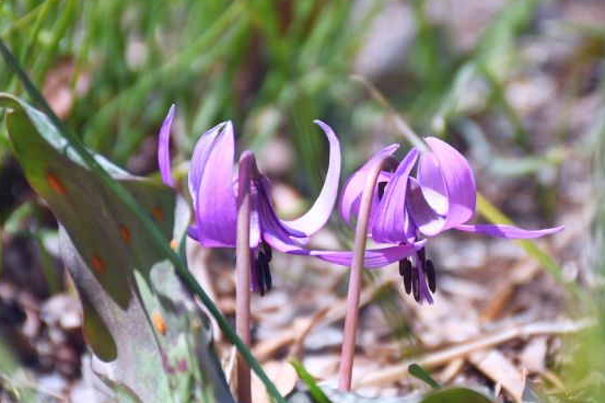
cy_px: 304
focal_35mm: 342
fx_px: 5744
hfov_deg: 6.0
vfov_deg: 4.0
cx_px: 348
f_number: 5.6
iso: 800
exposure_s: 1/3200
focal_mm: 140
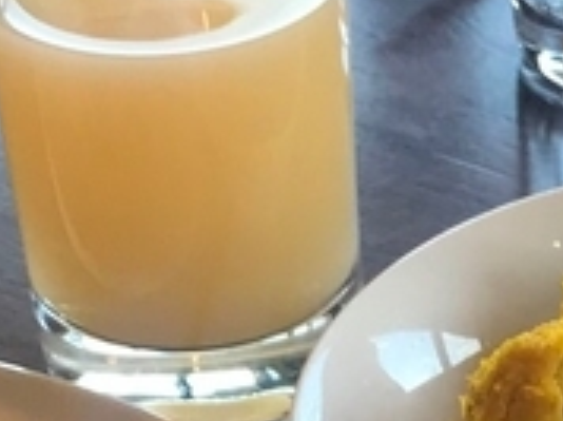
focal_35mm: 189
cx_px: 860
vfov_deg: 7.6
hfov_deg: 10.1
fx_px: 3070
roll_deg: +0.2
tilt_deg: -37.0
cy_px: 706
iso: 40
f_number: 1.8
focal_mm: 3.99
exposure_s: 1/120
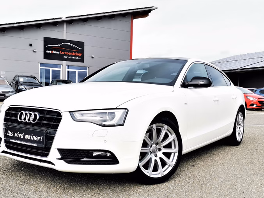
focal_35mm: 39
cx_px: 119
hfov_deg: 47.8
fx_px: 297
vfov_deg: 36.8
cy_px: 110
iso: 50
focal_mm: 5.58
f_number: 1.8
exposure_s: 1/1565
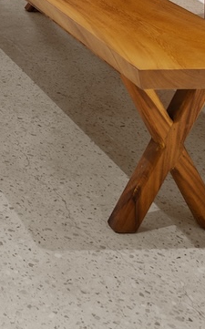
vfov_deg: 19.9
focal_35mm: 81
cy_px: -234
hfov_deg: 12.5
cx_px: -288
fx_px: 726
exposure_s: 1/4
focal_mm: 14
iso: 160
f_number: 4
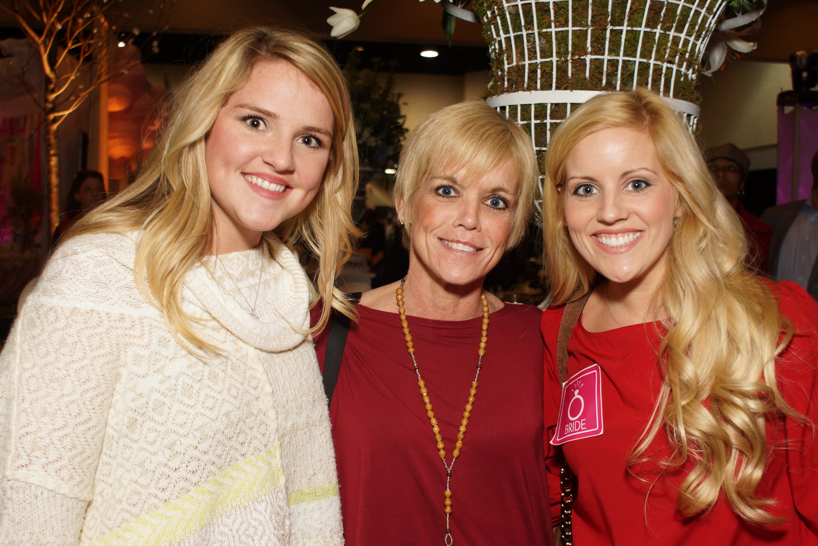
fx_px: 887
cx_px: 409
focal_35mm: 39
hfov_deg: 49.5
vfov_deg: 34.3
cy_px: 273
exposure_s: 1/125
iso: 400
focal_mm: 26
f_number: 4.5
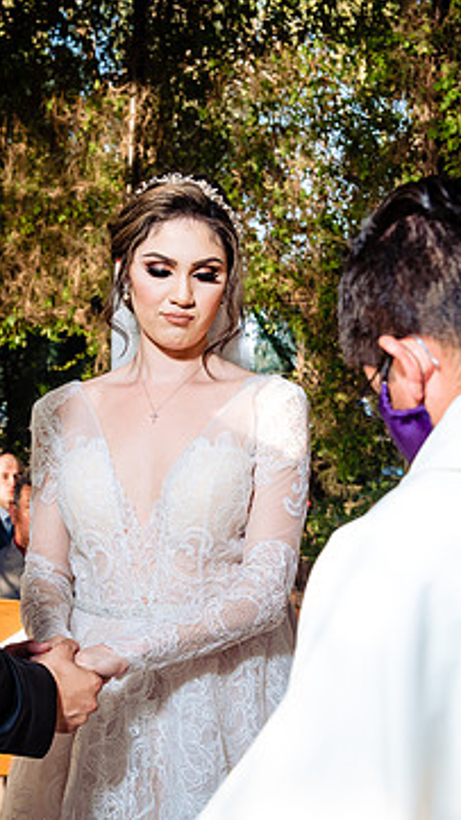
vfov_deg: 28.6
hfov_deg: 16.3
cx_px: 182
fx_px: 1608
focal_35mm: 74
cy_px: 437
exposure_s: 1/200
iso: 800
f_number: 5.6
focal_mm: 44
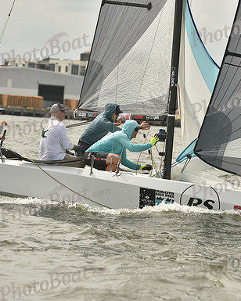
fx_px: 2648
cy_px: 150
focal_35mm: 297
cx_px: 151
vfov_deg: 6.5
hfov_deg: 5.2
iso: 320
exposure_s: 1/1600
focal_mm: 210
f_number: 5.6
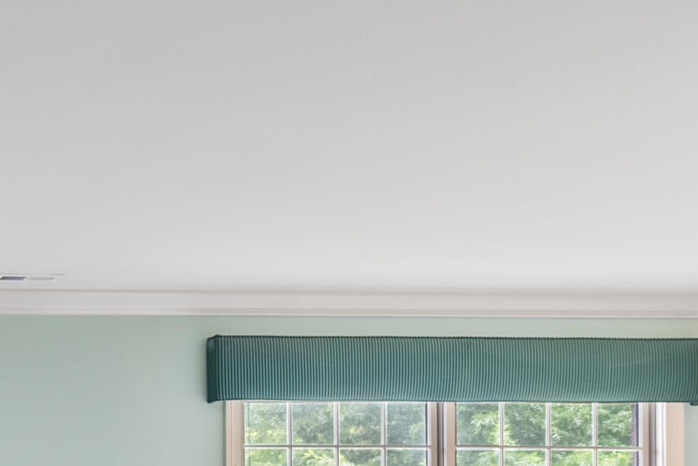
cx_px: -303
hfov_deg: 26.4
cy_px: 560
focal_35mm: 59
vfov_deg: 21.4
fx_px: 1144
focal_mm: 16
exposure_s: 1.6
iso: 250
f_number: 9
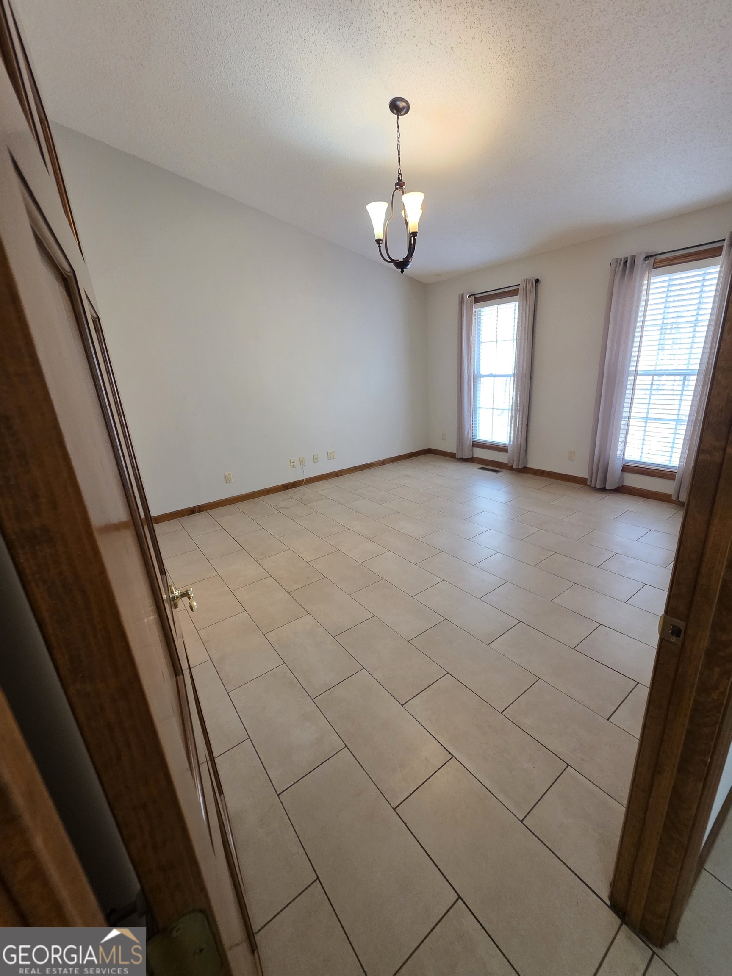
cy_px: 488
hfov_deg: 89.9
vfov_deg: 106.2
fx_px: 367
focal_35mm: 13
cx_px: 366
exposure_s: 1/60
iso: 400
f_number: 1.9
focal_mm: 2.2
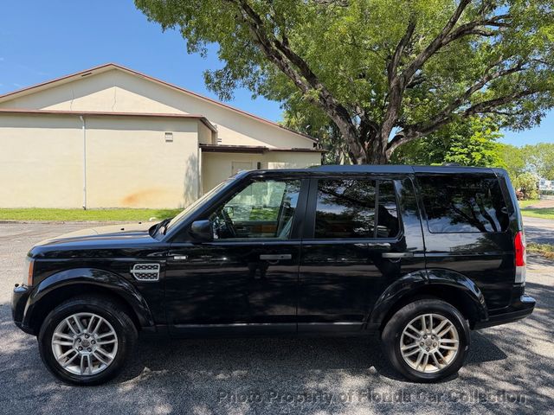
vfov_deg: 56.8
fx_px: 384
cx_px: 277
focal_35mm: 24
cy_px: 208
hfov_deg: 71.6
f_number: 1.78
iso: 100
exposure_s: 1/2110
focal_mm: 6.76
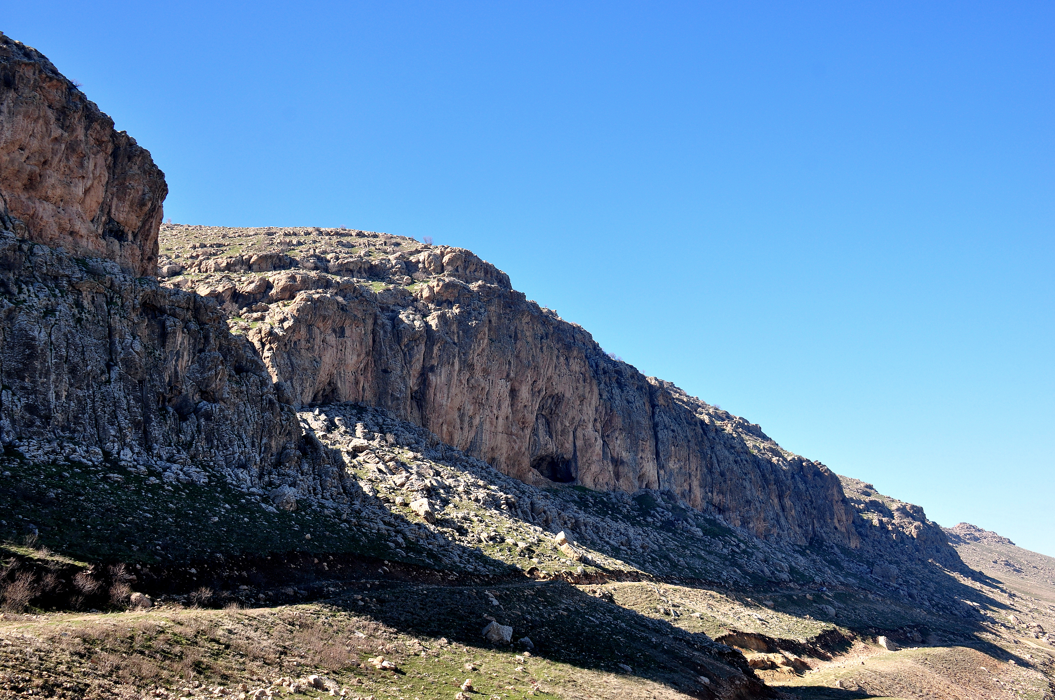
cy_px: 350
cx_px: 528
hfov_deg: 46.4
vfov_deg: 31.8
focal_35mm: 42
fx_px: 1229
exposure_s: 1/160
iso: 200
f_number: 9
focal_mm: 28
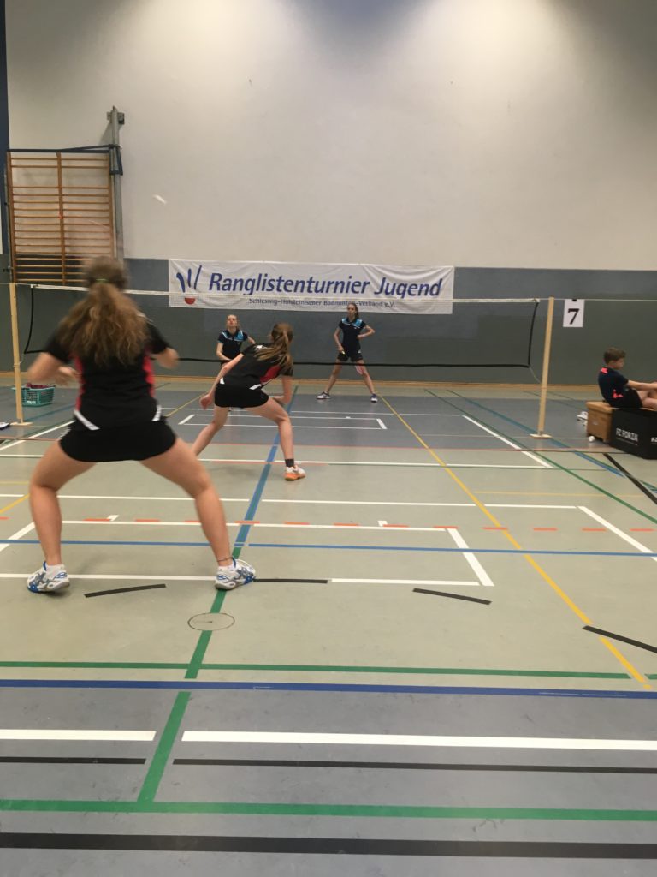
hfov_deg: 48.2
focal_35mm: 29
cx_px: 328
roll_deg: -1.7
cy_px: 438
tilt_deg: -11.2
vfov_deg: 61.7
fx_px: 734
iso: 100
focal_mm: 4.15
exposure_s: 1/33
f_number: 2.2
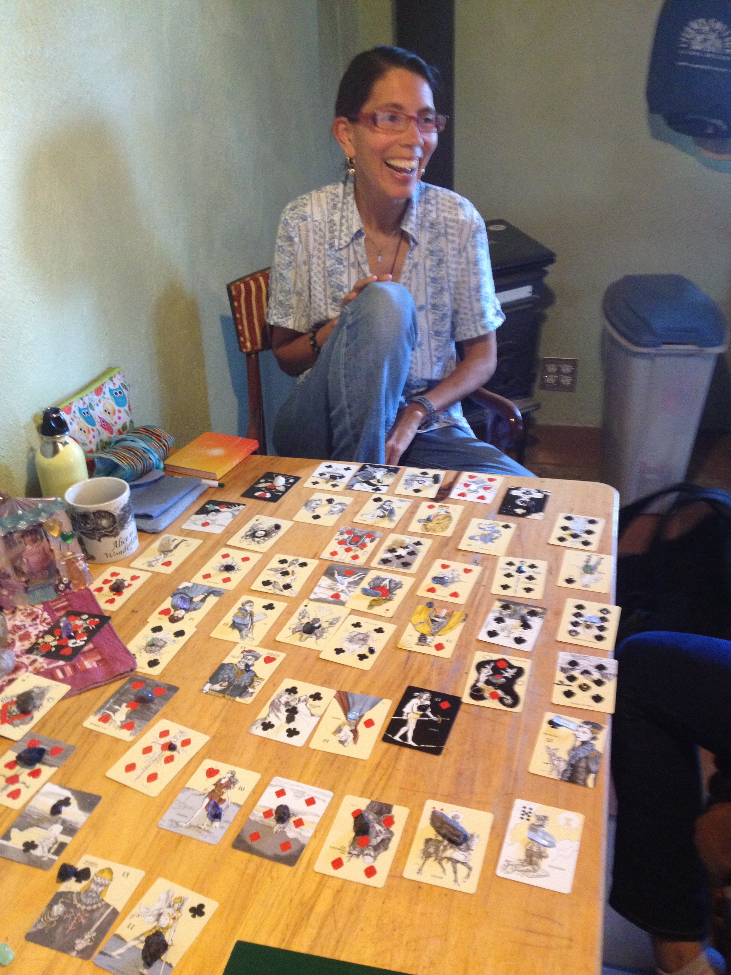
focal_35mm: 35
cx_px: 366
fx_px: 985
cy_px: 488
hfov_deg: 40.7
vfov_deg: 52.6
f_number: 2.4
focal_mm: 4.28
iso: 250
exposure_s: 1/20
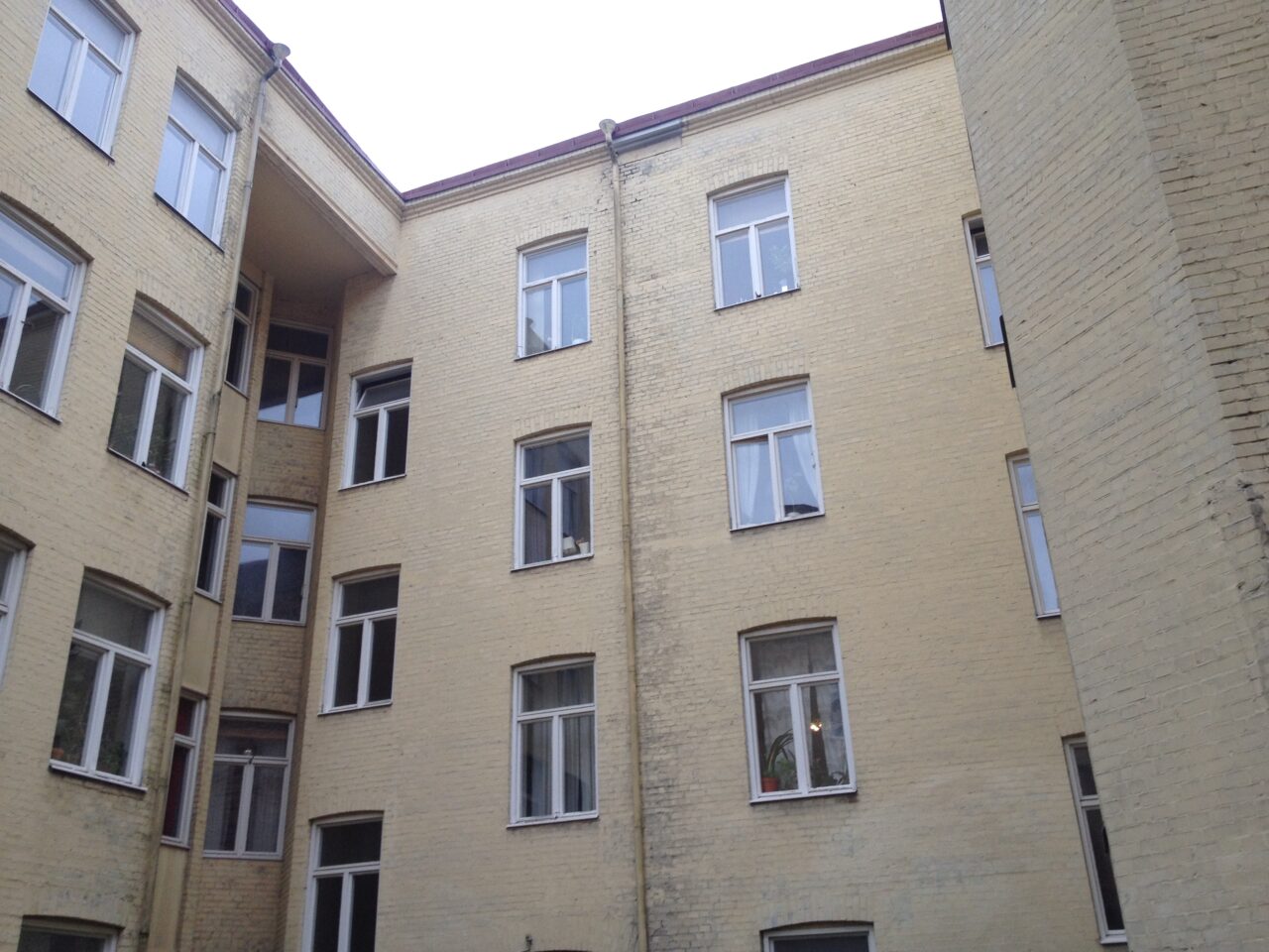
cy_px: 476
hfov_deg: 52.6
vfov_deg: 40.7
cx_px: 634
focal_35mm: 35
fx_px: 1283
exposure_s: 1/120
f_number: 2.4
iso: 64
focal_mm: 4.28
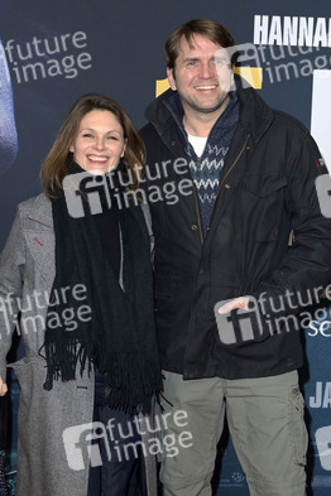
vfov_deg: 31.9
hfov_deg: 21.6
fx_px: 869
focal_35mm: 63
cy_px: 251
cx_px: 164
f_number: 5.6
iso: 640
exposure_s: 1/250
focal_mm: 62
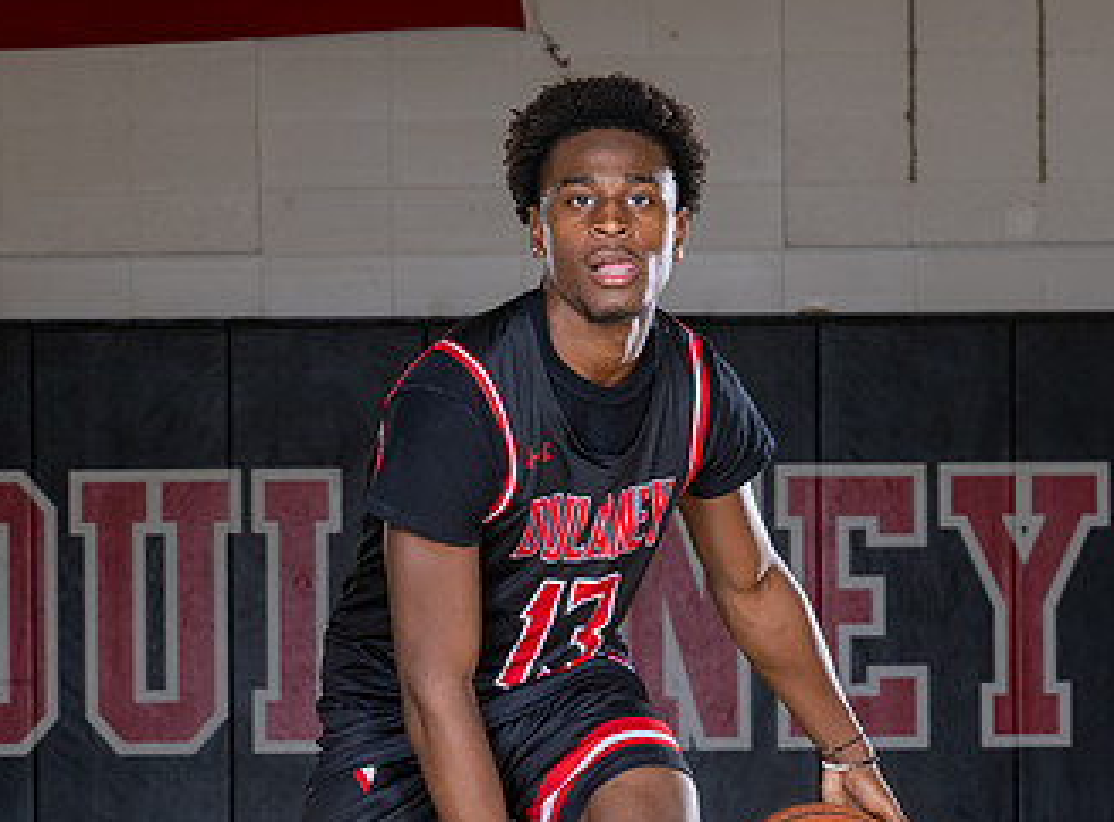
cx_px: 543
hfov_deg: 12.1
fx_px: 5247
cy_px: 603
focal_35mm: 164
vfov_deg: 8.9
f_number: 7.1
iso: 400
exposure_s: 1/100
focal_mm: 70
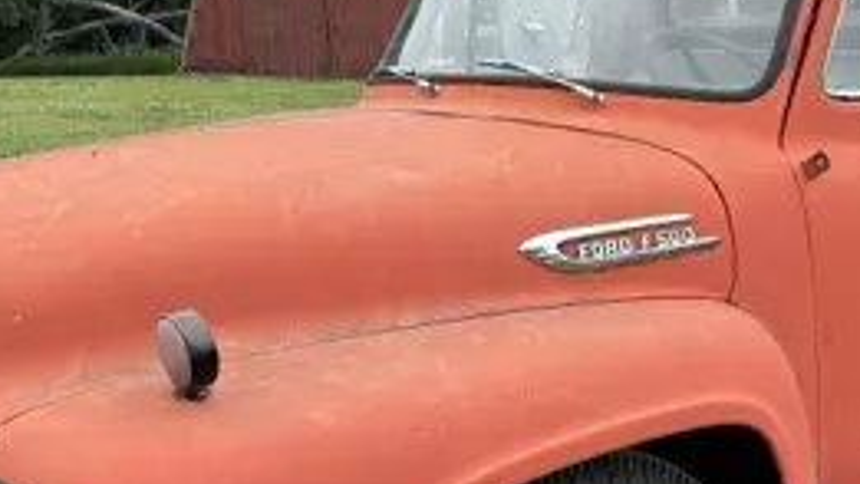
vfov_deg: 18.8
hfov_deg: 31.7
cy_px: 319
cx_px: 725
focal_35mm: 64
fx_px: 1460
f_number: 1.78
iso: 80
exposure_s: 1/1131
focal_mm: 6.86
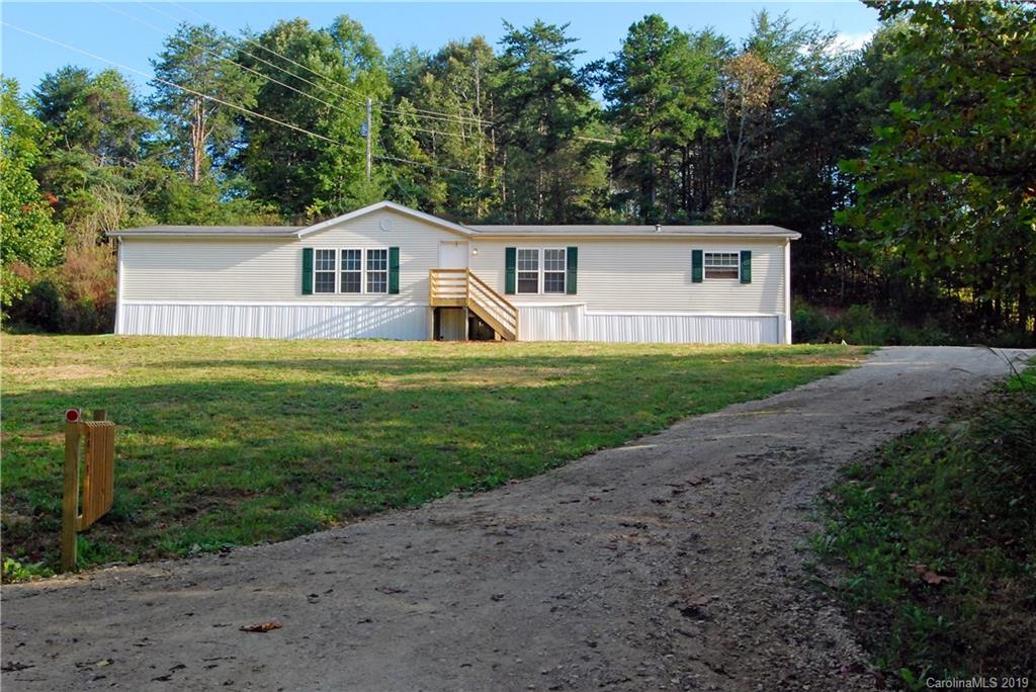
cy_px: 346
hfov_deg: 53.1
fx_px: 1037
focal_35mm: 36
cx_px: 518
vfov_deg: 36.9
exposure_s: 1/125
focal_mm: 24
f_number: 18
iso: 800
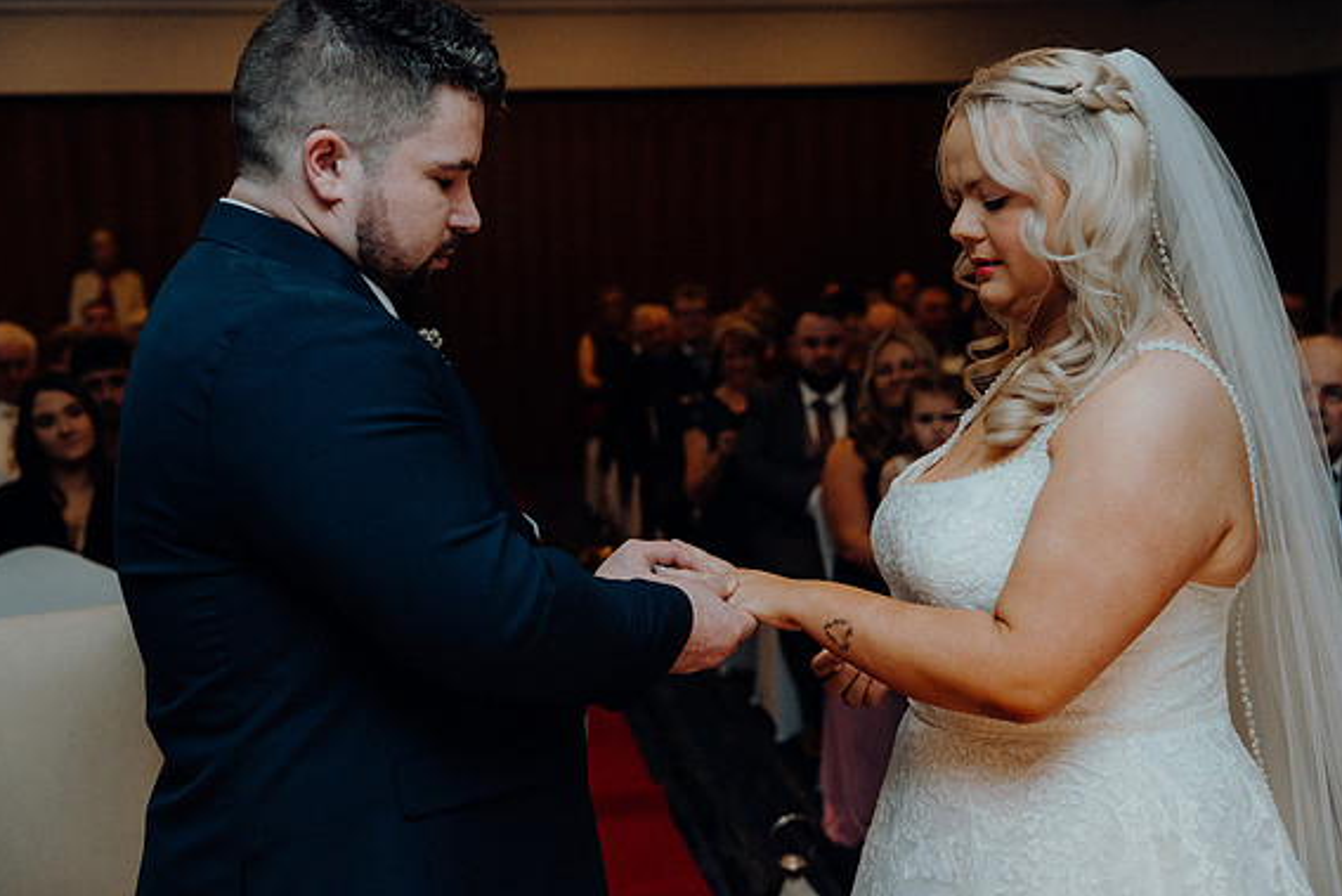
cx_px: 673
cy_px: 448
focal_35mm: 49
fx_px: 1827
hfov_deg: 40.3
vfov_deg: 27.5
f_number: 3.5
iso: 2500
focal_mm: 48
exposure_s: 1/160
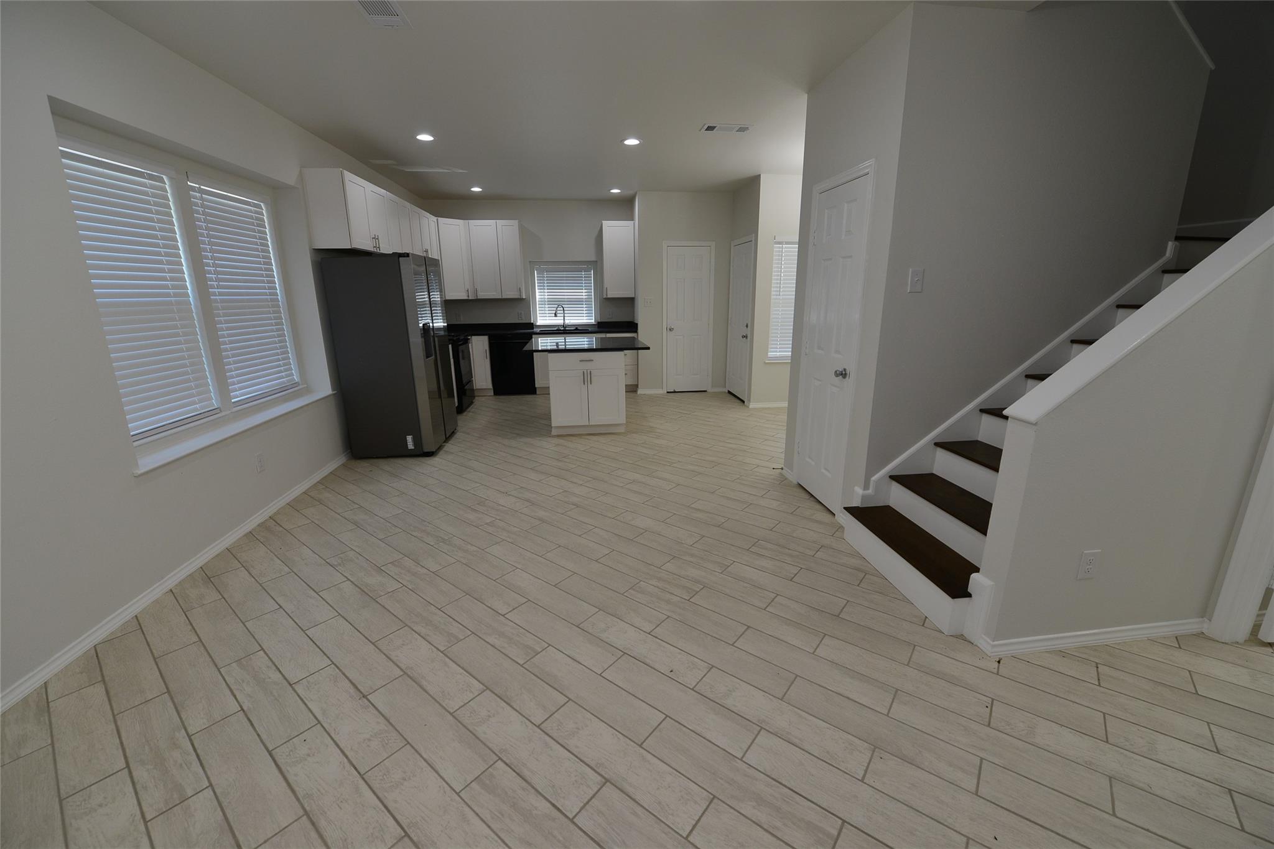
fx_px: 495
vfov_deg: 81.2
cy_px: 424
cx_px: 637
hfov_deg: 104.3
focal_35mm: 14
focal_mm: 14
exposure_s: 1/125
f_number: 5
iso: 400
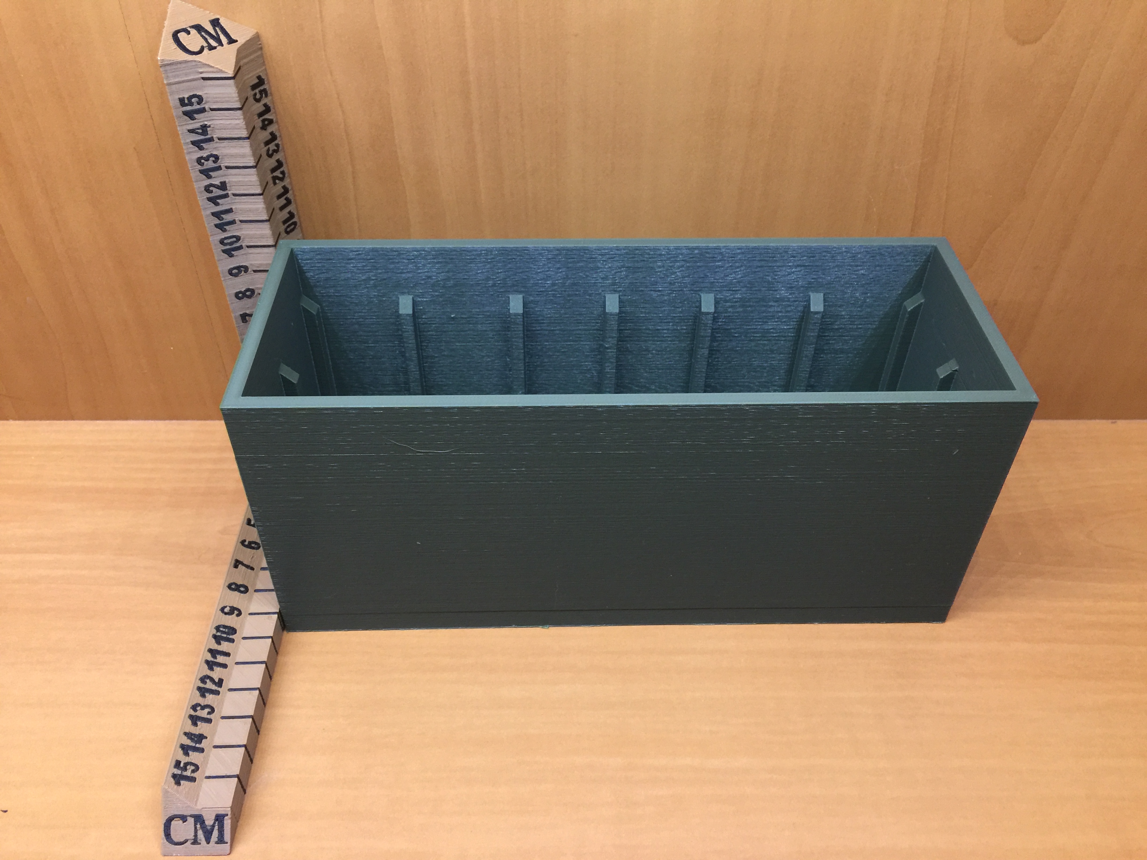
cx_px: 574
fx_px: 961
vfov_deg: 48.2
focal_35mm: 29
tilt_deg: -42.7
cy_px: 430
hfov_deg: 61.7
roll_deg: -1.2
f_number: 2.2
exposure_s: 1/15
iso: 100
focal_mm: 4.15
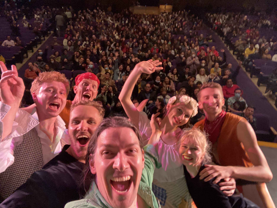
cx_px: 138
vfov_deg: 58.9
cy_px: 104
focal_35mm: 23
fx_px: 184
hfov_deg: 73.9
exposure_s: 1/30
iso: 400
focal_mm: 2.71
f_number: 2.2
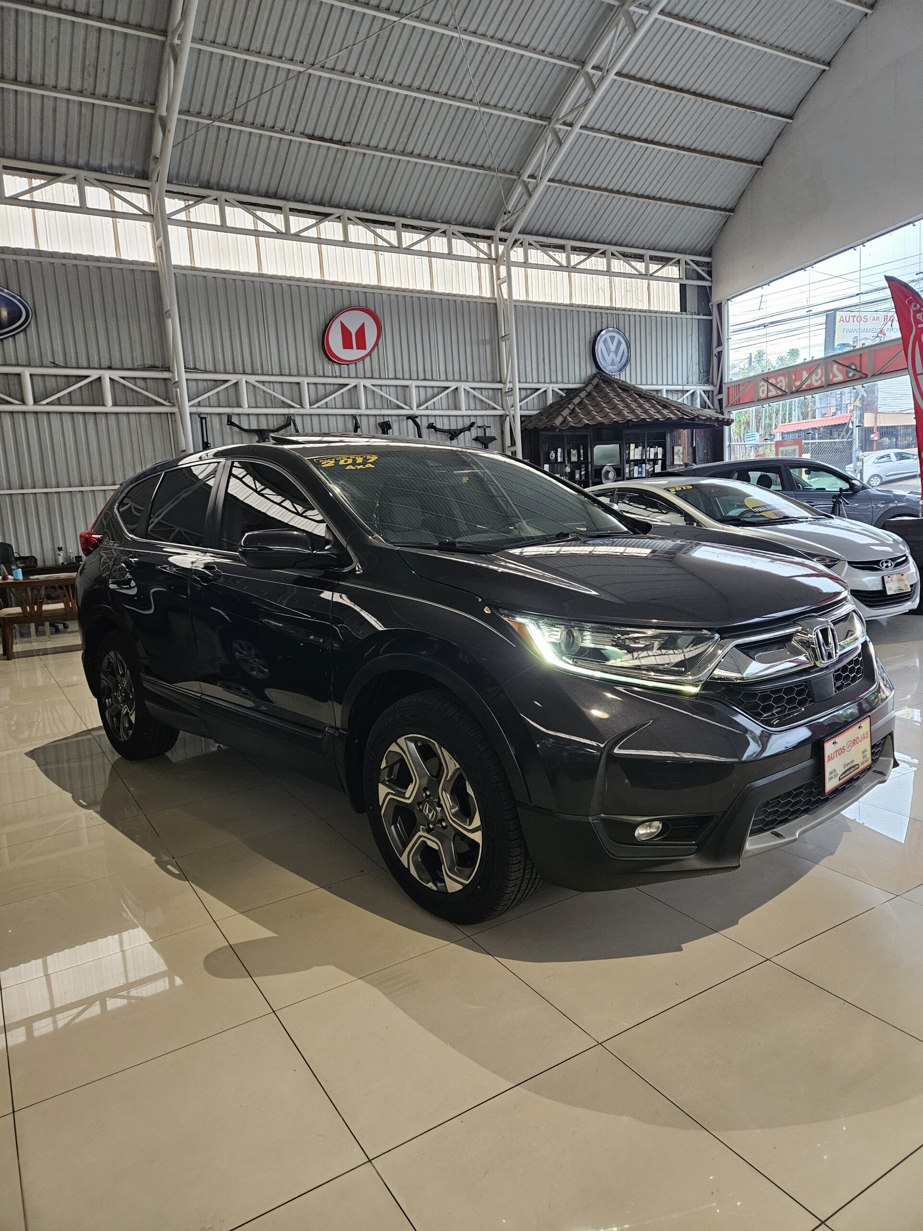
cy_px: 616
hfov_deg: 58.9
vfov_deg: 73.9
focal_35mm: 23
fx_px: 818
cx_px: 462
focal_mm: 5.4
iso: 800
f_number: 1.8
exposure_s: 1/120
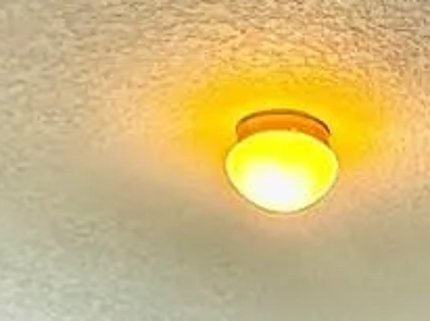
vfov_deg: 10.9
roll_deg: -0.4
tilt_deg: -2.5
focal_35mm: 109
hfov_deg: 17.7
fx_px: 1352
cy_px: 836
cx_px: 405
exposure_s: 1/120
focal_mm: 2.22
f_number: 2.2
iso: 125
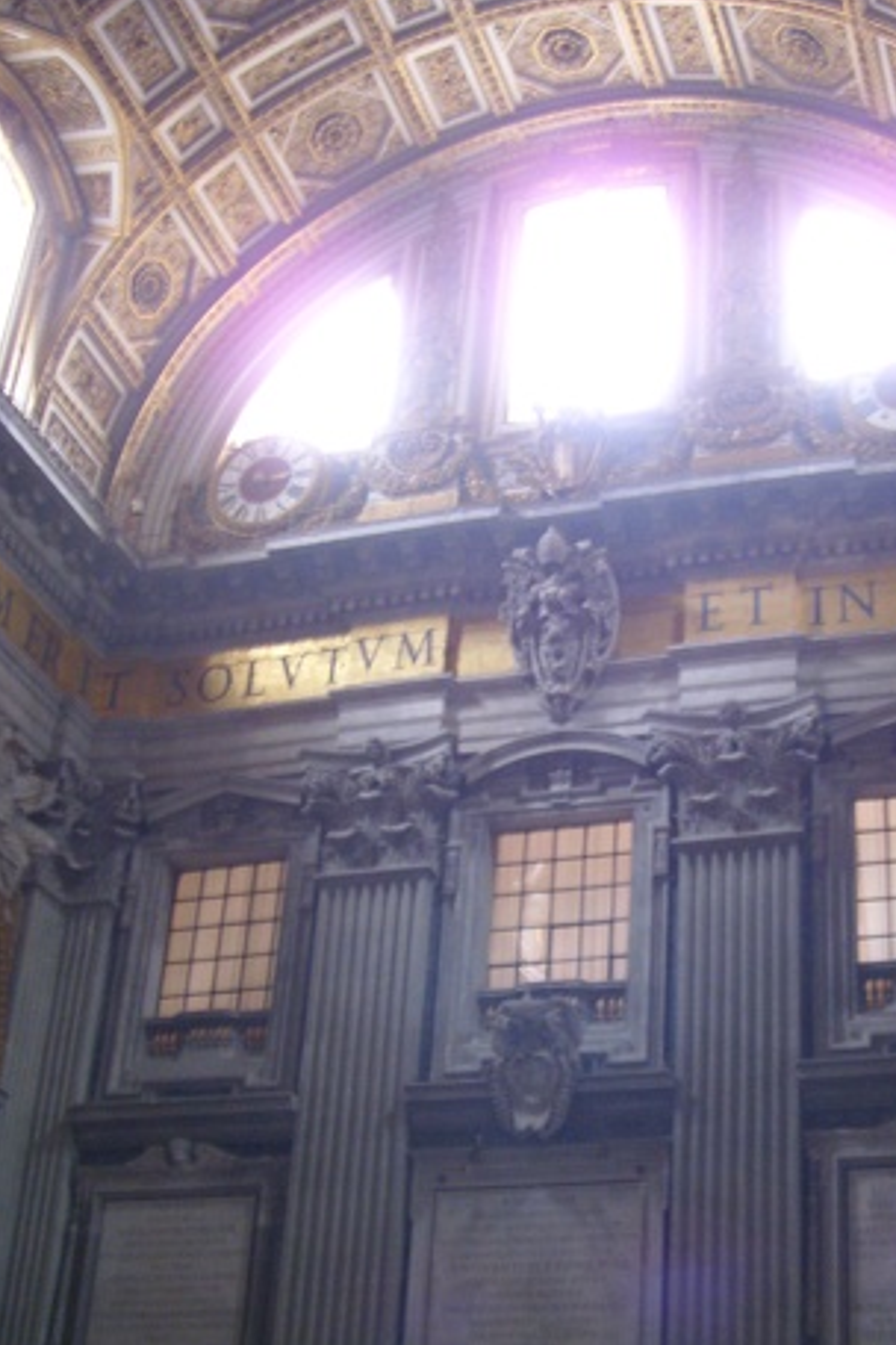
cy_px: 858
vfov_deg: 45.9
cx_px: 603
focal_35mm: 42
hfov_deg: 31.6
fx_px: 1568
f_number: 3.5
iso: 300
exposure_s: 1/5
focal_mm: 6.3
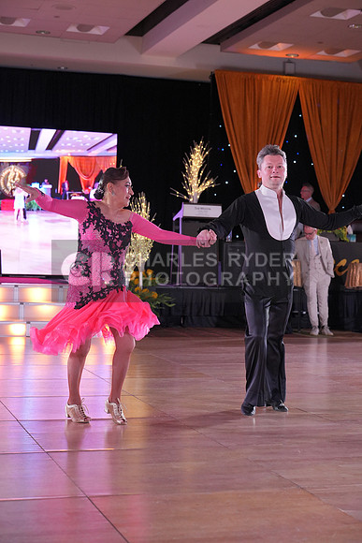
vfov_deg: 31.0
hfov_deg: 20.9
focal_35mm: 65
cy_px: 272
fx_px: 980
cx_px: 181
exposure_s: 1/400
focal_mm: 65
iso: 2000
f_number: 4
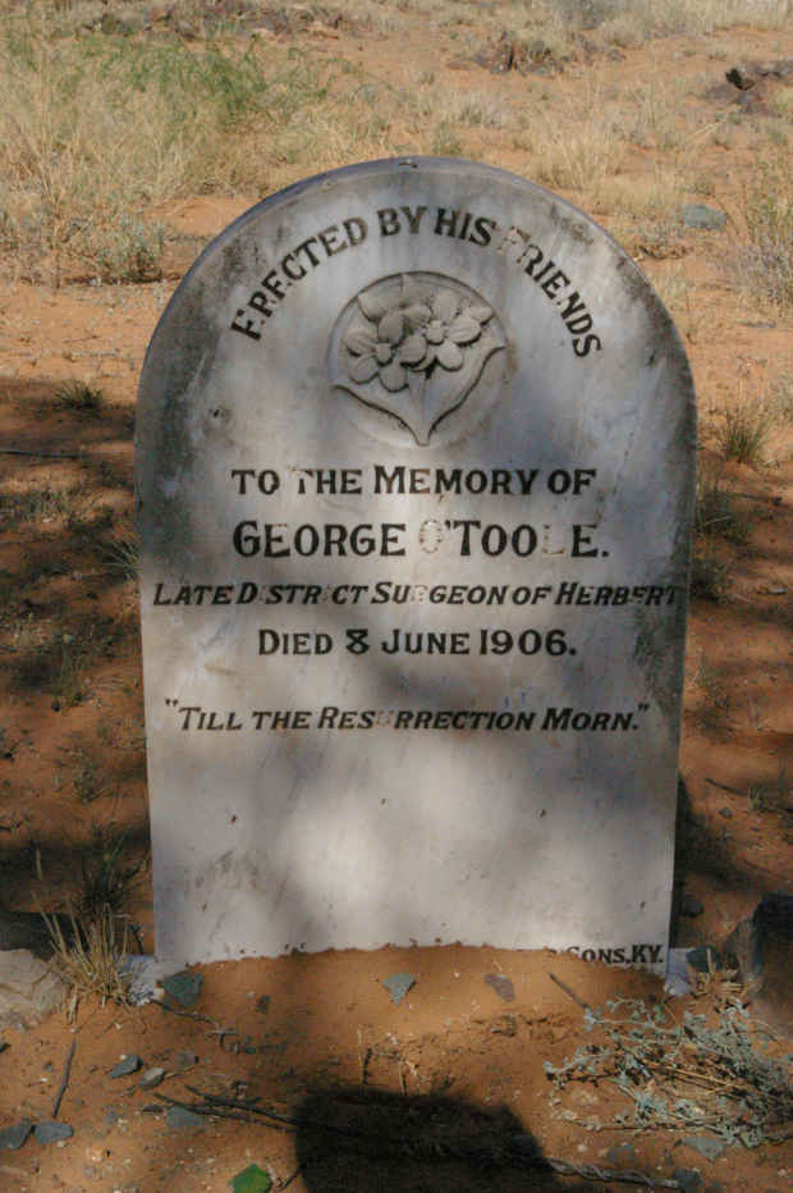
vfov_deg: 31.2
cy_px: 596
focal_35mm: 64
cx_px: 396
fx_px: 2134
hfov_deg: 21.0
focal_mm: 43
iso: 3200
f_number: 19
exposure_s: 1/1500
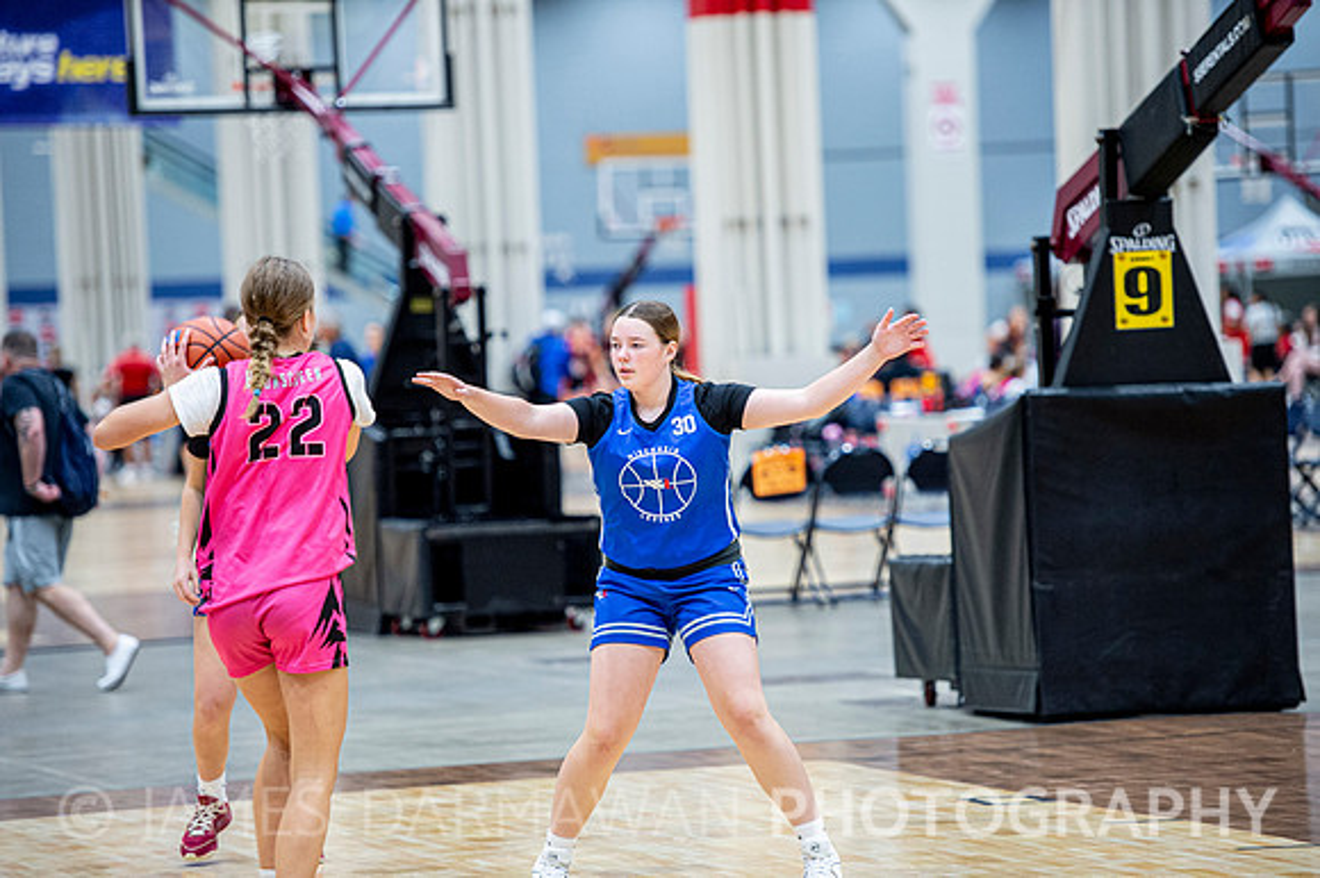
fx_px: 6413
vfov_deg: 7.8
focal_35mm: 175
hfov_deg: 11.8
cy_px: 439
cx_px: 660
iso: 2000
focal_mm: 175
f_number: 2.8
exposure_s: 1/250
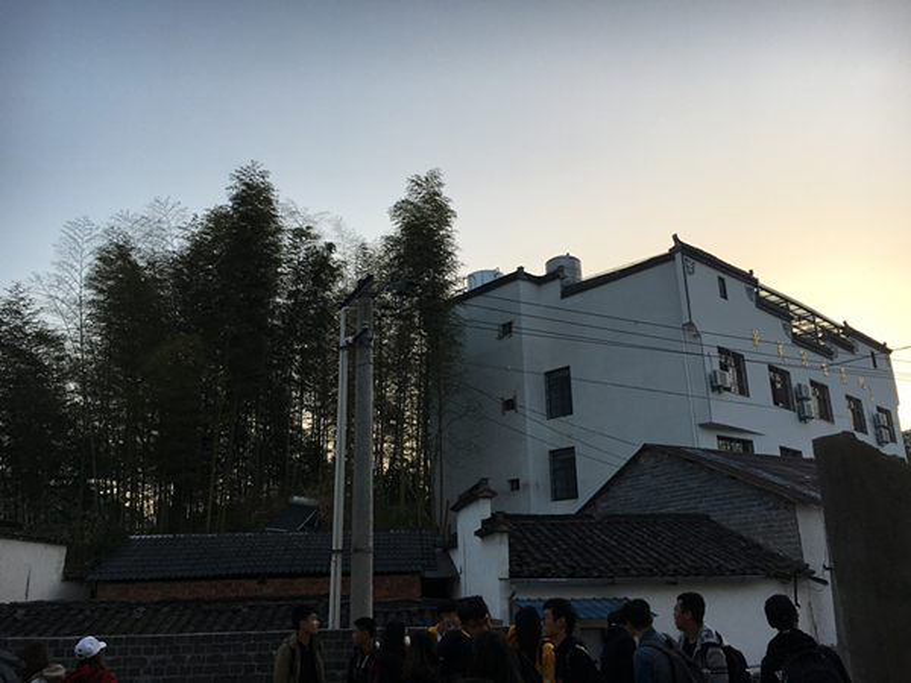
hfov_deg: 61.7
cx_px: 456
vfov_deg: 48.2
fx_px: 763
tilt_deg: +18.0
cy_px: 342
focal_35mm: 29
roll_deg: +1.1
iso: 25
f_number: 2.2
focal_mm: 4.15
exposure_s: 1/413
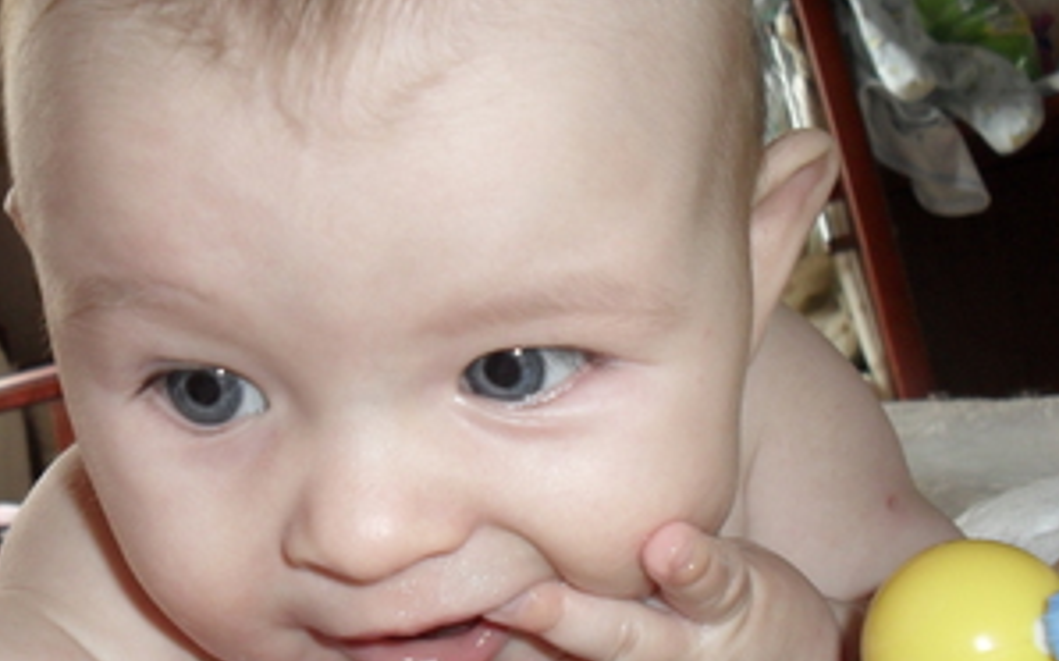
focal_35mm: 56
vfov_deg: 23.1
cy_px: 334
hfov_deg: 35.9
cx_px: 348
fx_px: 1616
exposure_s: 1/45
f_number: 3.2
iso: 200
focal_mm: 6.3
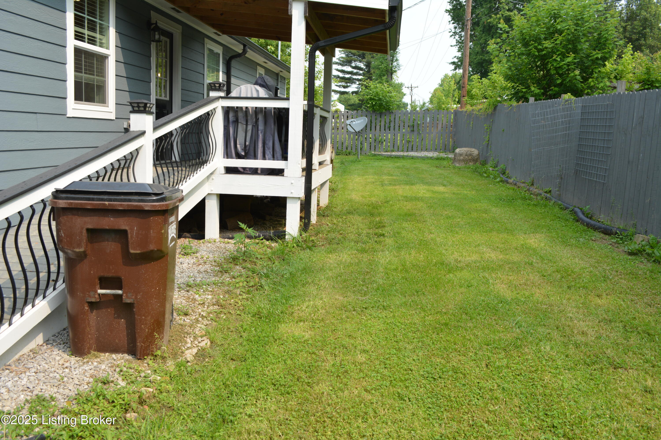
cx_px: 330
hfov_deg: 57.2
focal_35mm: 33
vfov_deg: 40.0
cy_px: 220
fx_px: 606
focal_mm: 22
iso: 200
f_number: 7.1
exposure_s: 1/200
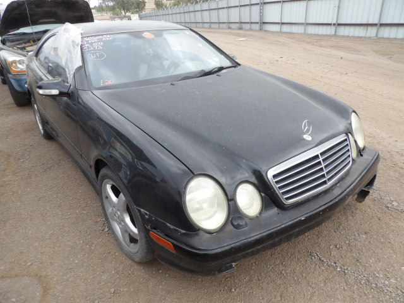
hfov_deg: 71.6
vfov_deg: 56.8
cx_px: 202
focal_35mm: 24
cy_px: 152
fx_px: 280
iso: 200
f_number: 3.2
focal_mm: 4.3
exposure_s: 1/18
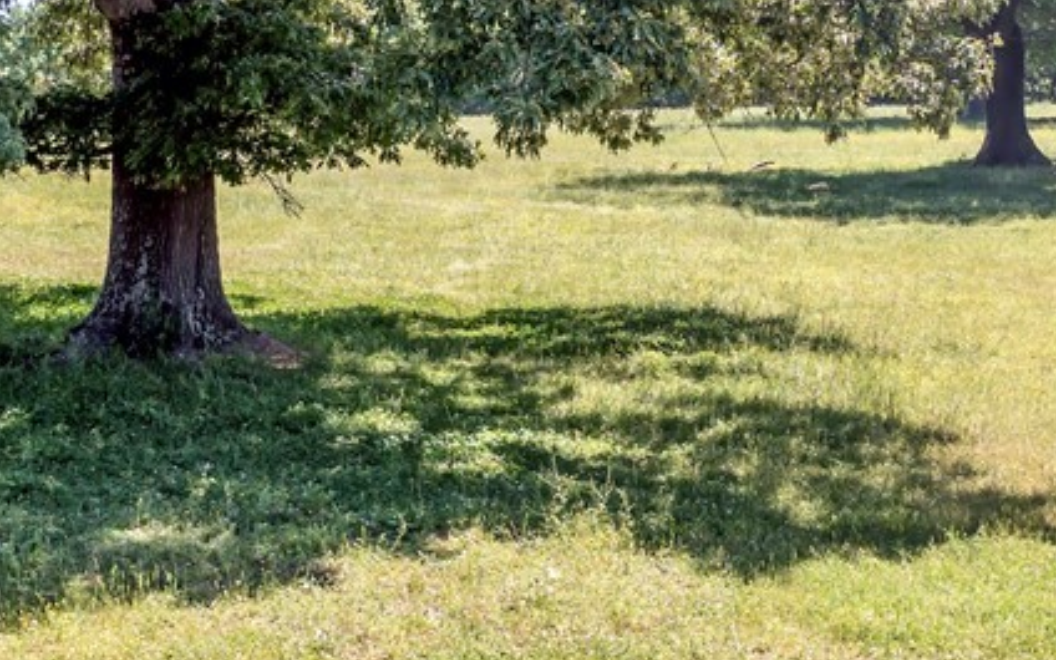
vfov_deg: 17.8
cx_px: 498
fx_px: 2101
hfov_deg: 28.2
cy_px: 220
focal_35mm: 73
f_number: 2.8
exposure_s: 1/800
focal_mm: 10.26
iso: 100
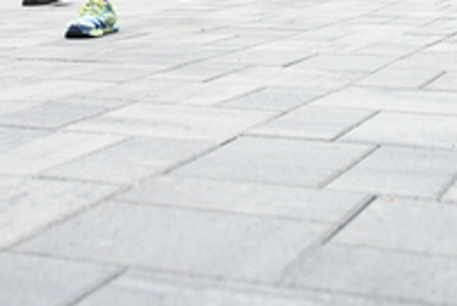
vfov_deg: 14.3
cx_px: 220
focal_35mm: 83
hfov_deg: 24.5
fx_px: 1054
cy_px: -261
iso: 2000
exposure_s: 1/640
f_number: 4
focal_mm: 31
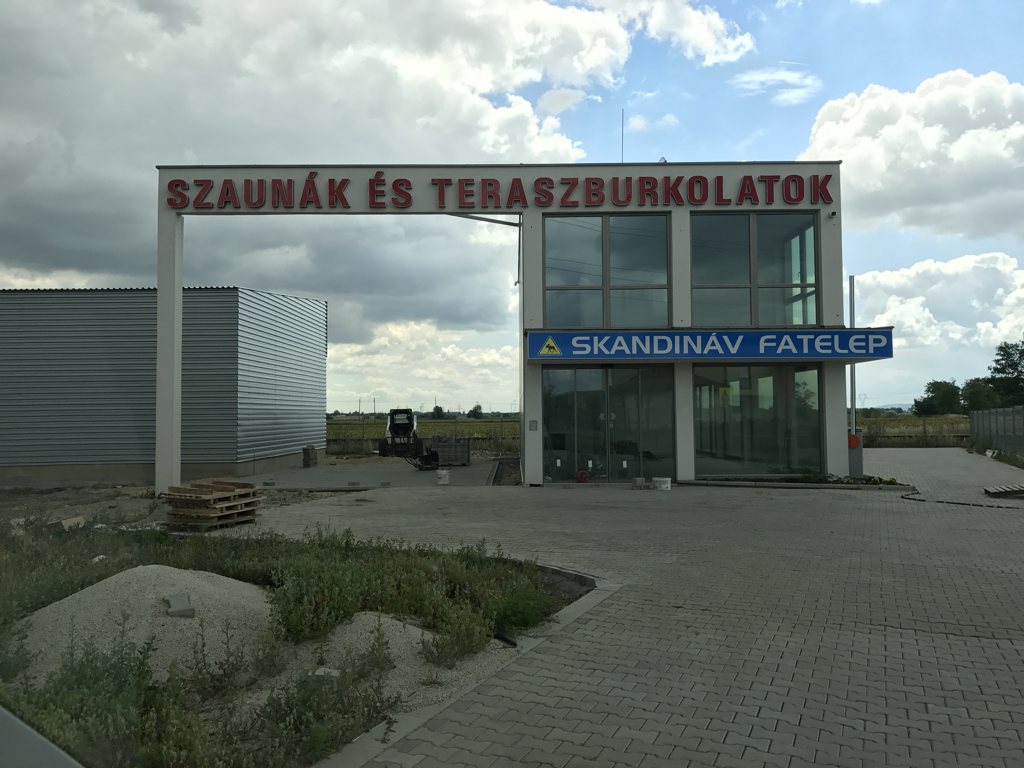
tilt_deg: +1.4
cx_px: 512
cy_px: 384
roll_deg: +0.2
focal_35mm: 28
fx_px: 828
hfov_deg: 63.4
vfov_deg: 49.7
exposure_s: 1/1330
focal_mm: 3.99
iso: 20
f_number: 1.8
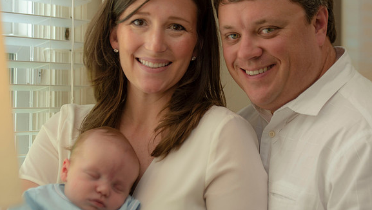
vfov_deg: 11.9
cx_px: 199
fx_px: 1006
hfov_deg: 20.9
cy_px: 119
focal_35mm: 102
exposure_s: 1/100
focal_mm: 86
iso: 320
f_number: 2.8
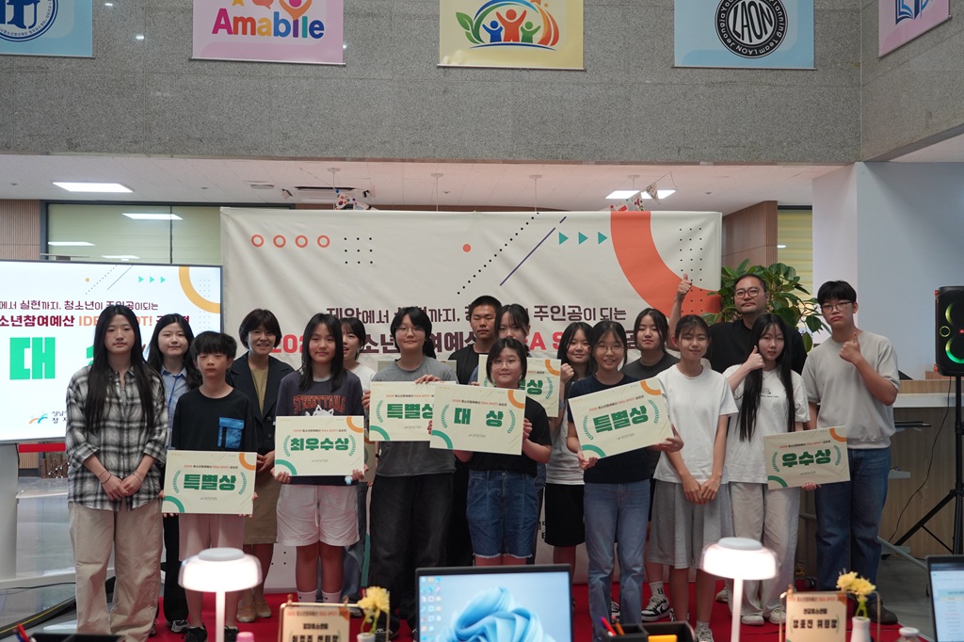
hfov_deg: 48.5
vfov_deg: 33.4
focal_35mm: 40
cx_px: 482
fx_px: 1071
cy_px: 321
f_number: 4
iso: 1600
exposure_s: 1/160
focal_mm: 40
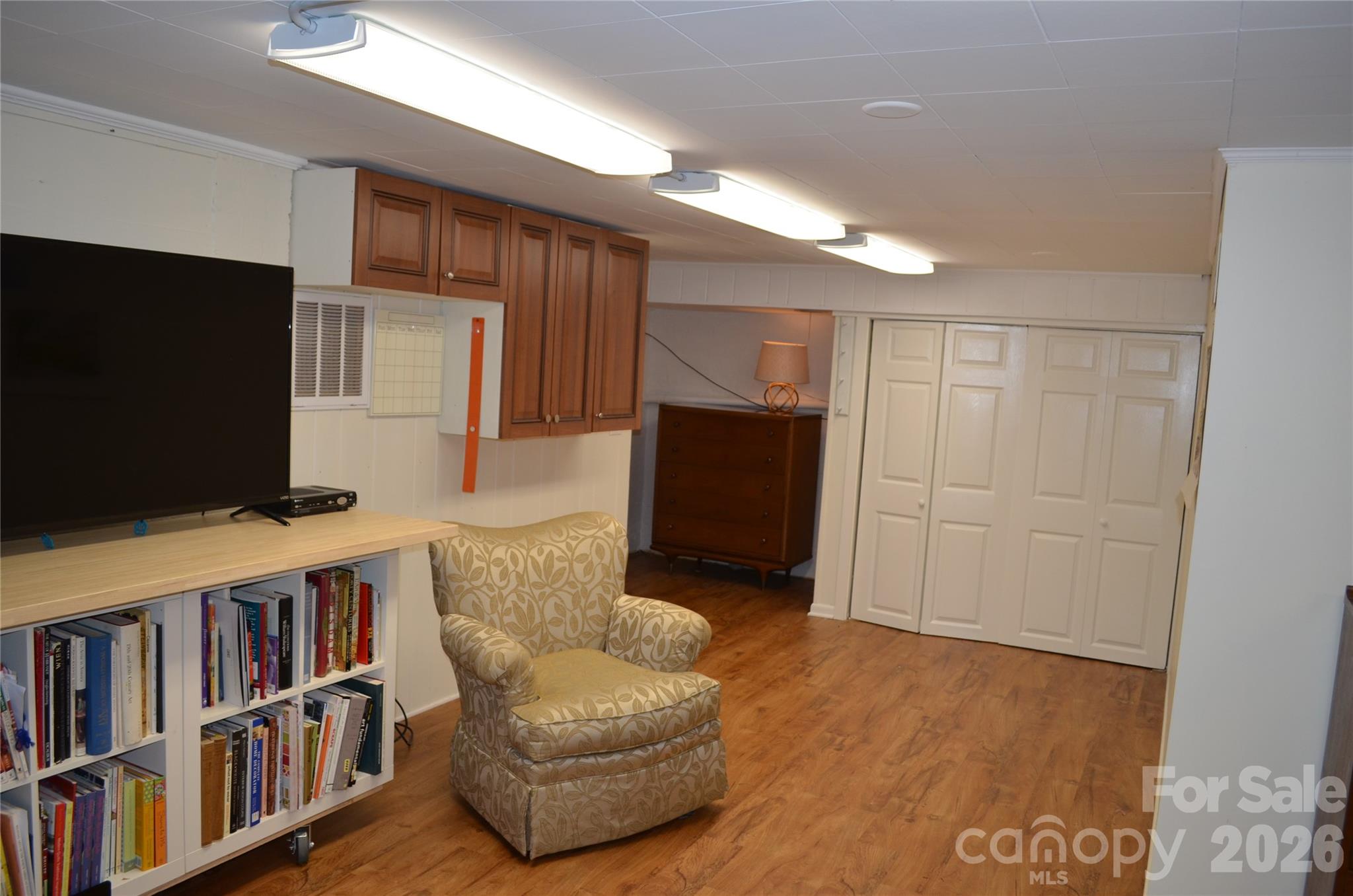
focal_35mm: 27
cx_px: 676
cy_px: 448
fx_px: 1013
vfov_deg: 47.7
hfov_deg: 67.5
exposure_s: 1/125
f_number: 3.5
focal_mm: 18
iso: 320
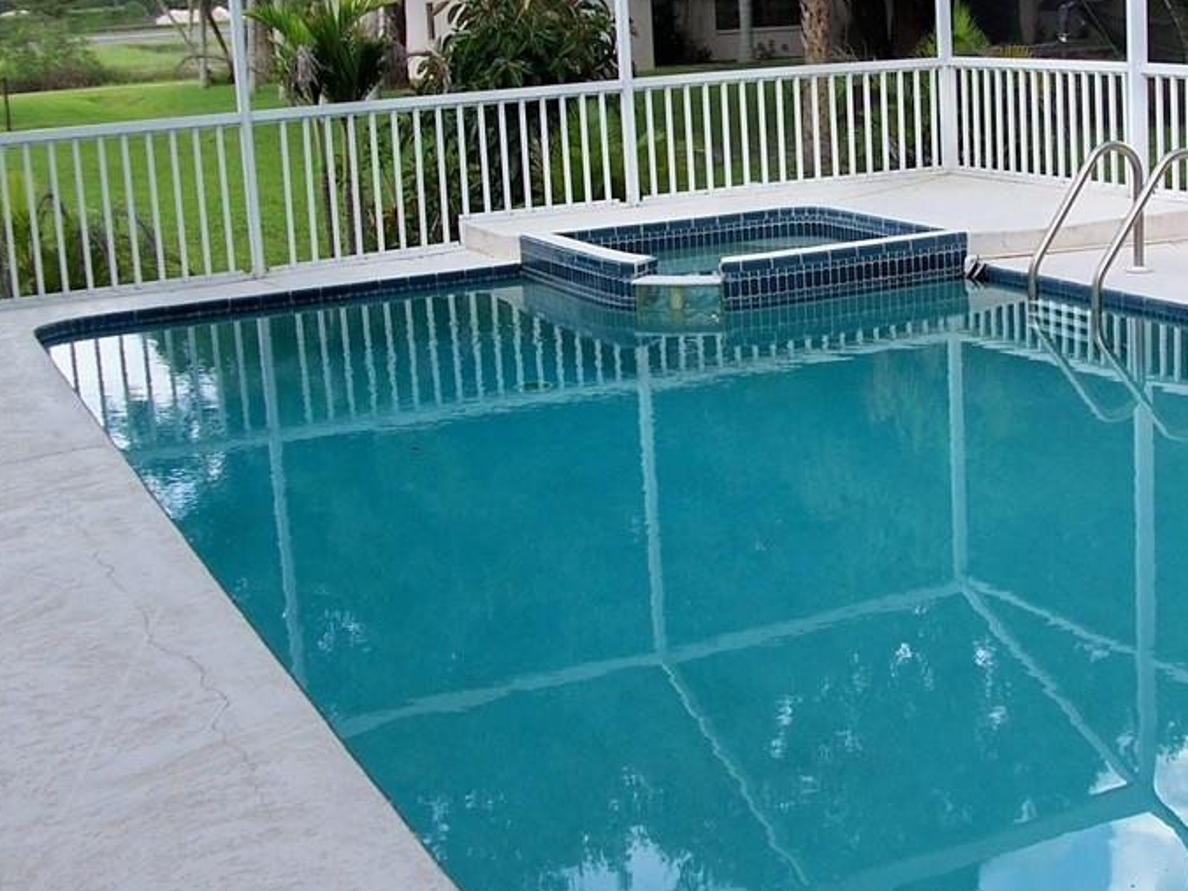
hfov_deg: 35.5
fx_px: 1819
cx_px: 859
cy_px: 325
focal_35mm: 53
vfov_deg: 27.4
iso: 80
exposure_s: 1/180
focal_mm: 6
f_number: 2.8
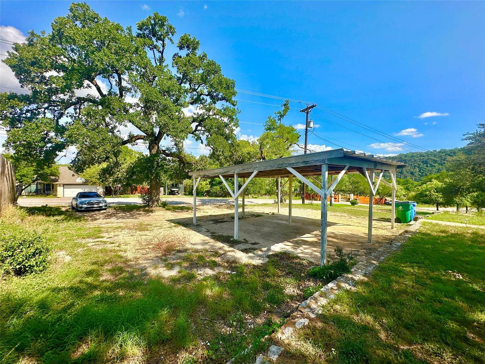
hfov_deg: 102.1
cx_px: 242
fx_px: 196
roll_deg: -0.7
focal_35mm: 14
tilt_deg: -0.2
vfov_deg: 85.7
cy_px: 182
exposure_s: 1/1689
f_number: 2.2
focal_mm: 2.22
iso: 50
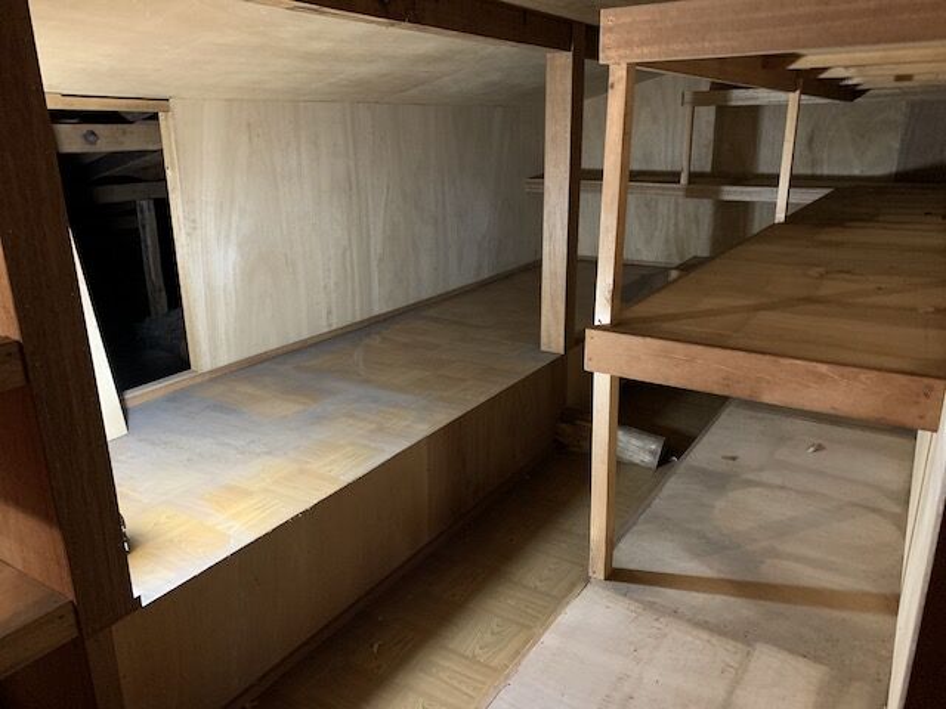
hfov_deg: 67.3
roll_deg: +0.0
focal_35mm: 26
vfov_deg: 53.1
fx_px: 711
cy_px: 354
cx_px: 473
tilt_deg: -16.9
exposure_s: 1/25
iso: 500
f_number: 1.8
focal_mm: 4.25
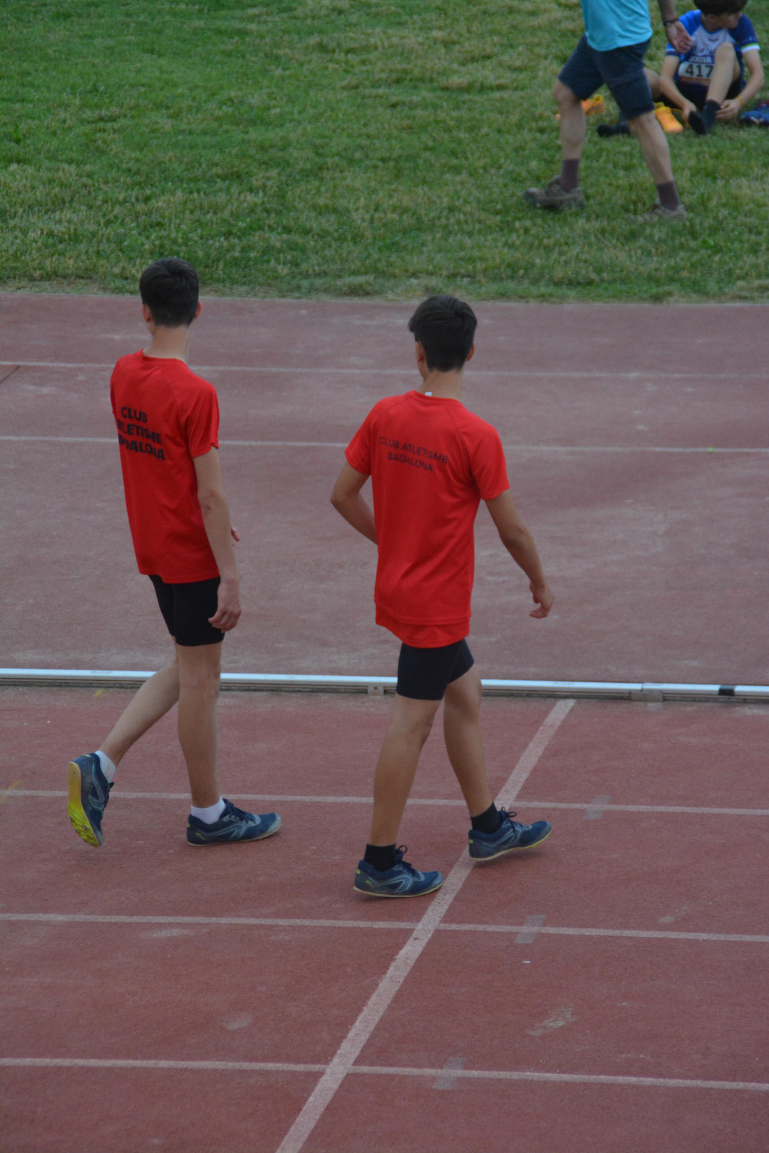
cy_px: 576
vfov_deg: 11.0
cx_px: 384
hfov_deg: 7.3
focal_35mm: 188
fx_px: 6008
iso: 1250
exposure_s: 1/500
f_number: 6
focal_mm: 125
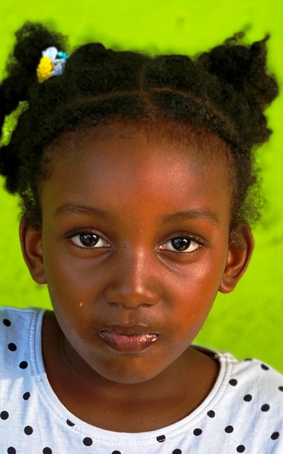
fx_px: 716
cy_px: 223
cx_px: 121
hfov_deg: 22.3
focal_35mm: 58
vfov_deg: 35.1
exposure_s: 1/122
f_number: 2
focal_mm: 6
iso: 20
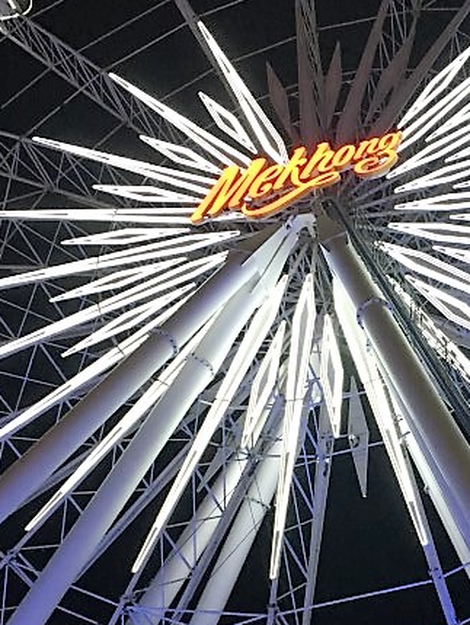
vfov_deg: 27.9
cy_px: 429
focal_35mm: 69
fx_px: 1248
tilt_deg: +37.7
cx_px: 368
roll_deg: -4.5
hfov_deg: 21.1
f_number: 2.2
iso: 200
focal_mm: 4.15
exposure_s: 1/33
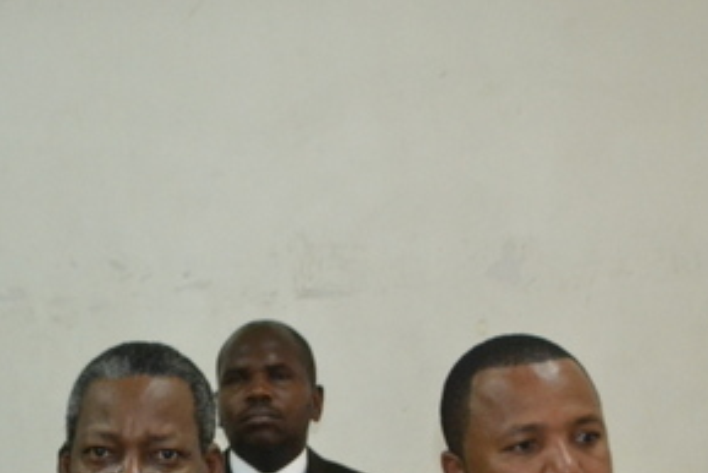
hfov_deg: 21.5
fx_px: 1830
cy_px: 442
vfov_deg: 14.5
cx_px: 113
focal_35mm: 93
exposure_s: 1/60
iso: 3200
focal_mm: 28
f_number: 4.5
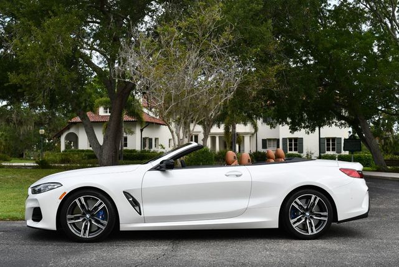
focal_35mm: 44
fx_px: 488
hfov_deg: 44.5
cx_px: 200
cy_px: 134
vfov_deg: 30.6
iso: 180
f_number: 8
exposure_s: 1/250
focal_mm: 22
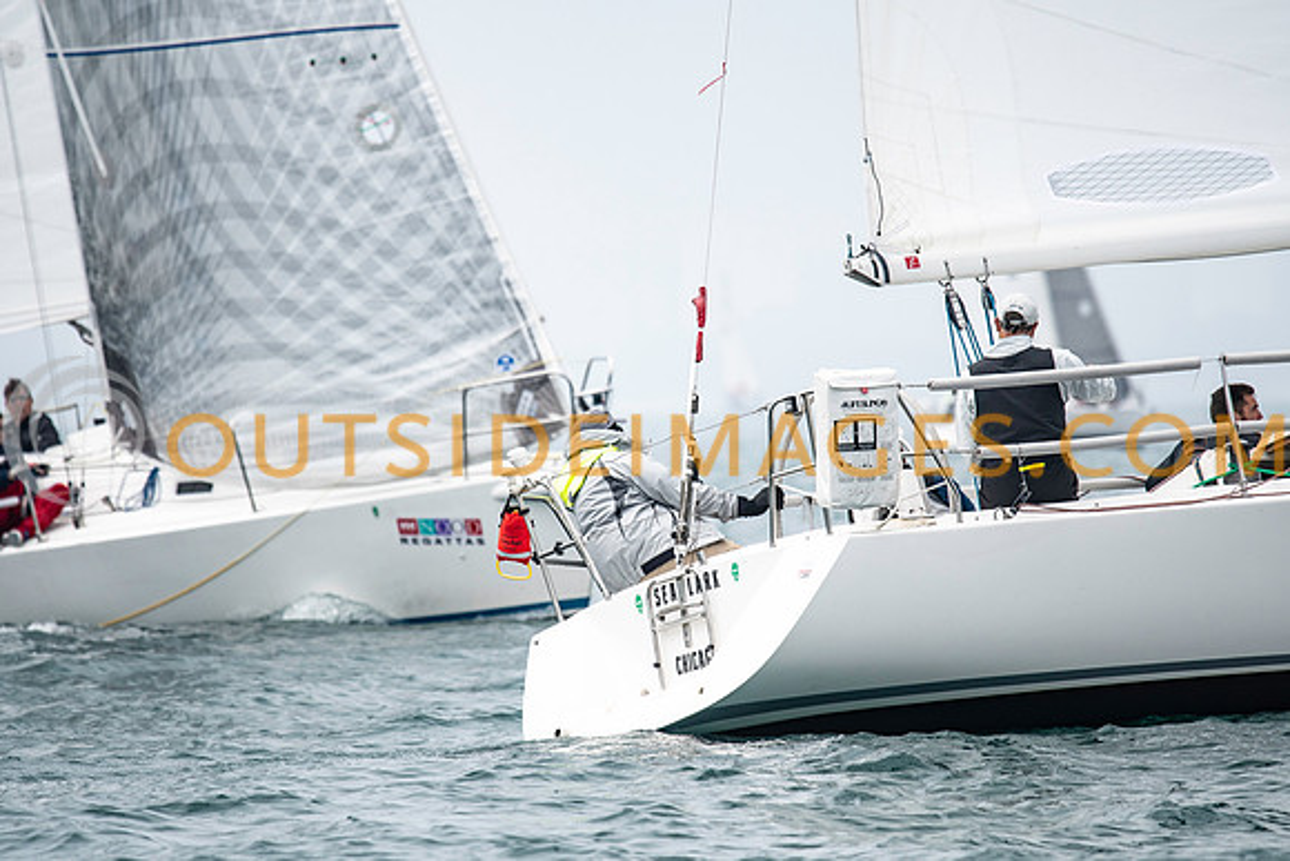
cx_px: 645
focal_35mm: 450
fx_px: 16128
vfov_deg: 3.1
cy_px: 430
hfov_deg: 4.6
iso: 400
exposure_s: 1/4000
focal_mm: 300
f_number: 4
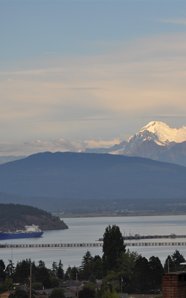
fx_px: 1719
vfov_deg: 9.9
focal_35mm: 212
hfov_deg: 6.2
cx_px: 181
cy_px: 149
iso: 200
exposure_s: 1/640
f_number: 6.3
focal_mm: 92
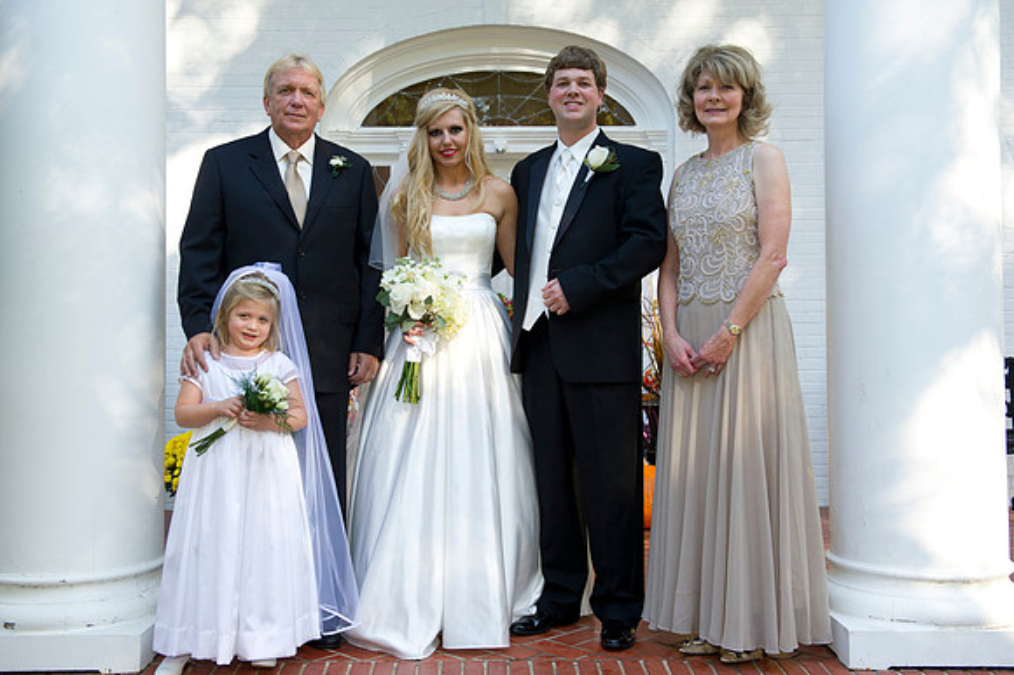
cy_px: 338
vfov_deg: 35.0
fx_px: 1070
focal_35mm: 38
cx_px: 507
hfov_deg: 50.7
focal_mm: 38
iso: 500
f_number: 5.6
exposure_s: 1/200
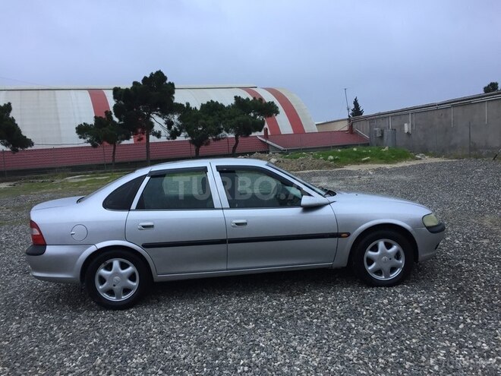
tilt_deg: -5.5
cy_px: 188
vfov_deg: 48.2
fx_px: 420
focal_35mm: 29
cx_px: 250
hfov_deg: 61.7
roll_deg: +3.5
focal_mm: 4.15
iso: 32
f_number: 2.2
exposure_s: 1/33
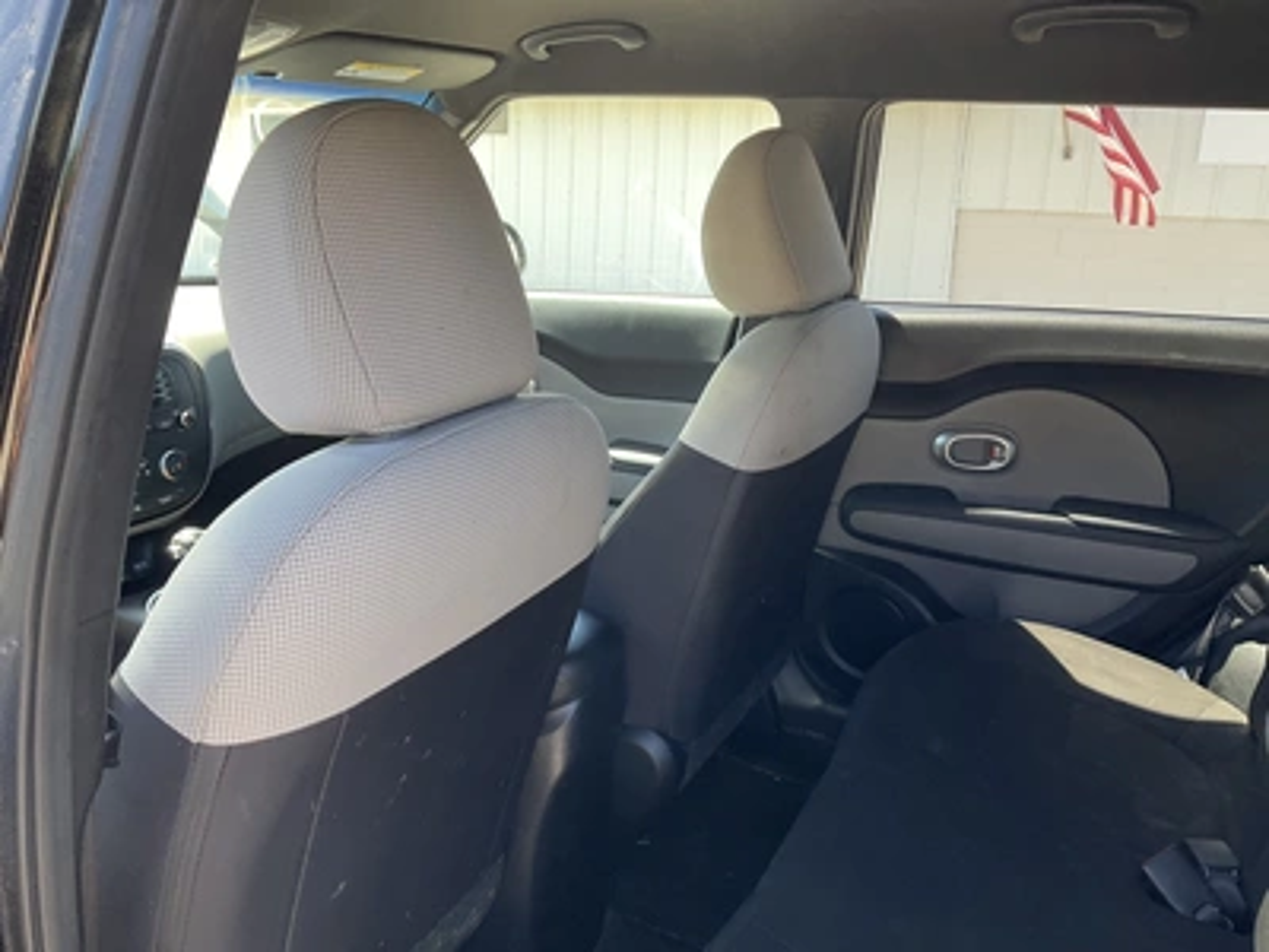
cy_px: 476
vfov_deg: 48.2
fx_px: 1063
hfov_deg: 61.7
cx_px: 634
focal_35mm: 29
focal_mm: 3
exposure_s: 1/122
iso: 40
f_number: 1.8
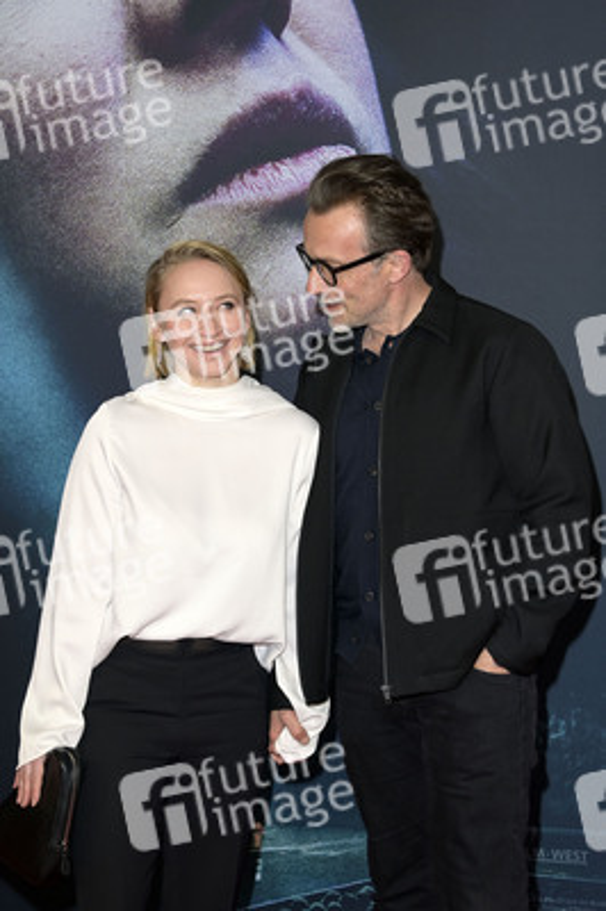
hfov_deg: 20.9
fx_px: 1644
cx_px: 303
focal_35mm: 65
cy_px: 456
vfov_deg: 31.0
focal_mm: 65
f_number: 5.6
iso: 640
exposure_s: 1/250
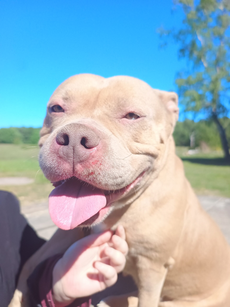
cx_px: 115
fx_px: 213
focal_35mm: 24
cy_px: 154
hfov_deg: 56.8
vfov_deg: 71.6
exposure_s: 1/10417
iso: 800
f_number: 1.4
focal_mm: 5.89
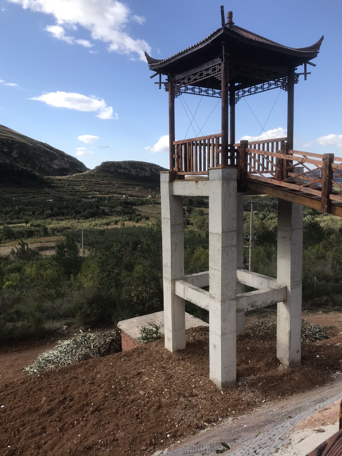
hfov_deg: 49.7
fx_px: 369
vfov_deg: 63.4
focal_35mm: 28
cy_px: 228
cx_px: 171
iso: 20
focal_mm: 3.99
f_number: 1.8
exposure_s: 1/1277
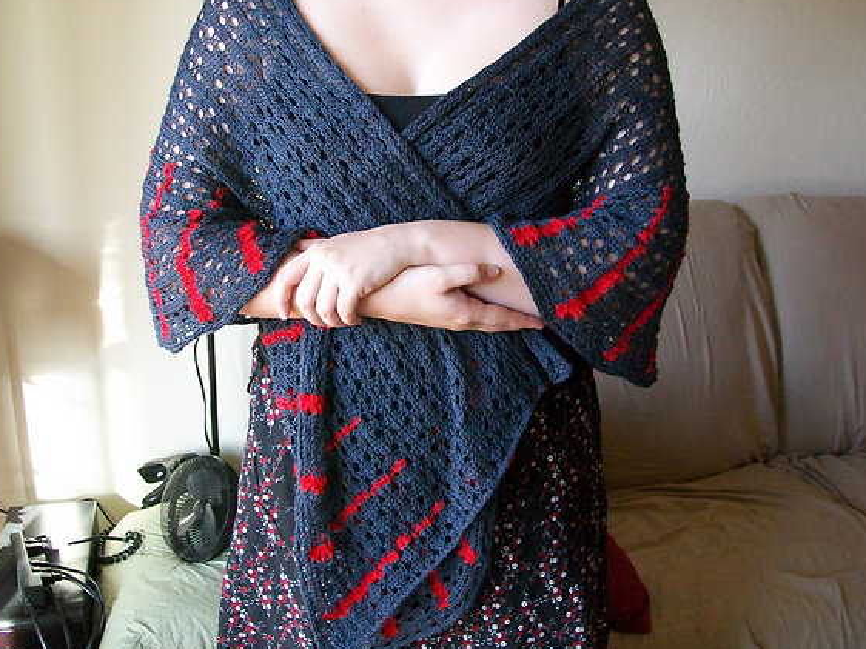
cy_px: 299
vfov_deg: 35.1
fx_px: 1025
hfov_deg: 45.8
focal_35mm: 41
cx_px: 421
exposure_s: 1/30
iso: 160
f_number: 2.7
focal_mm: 6
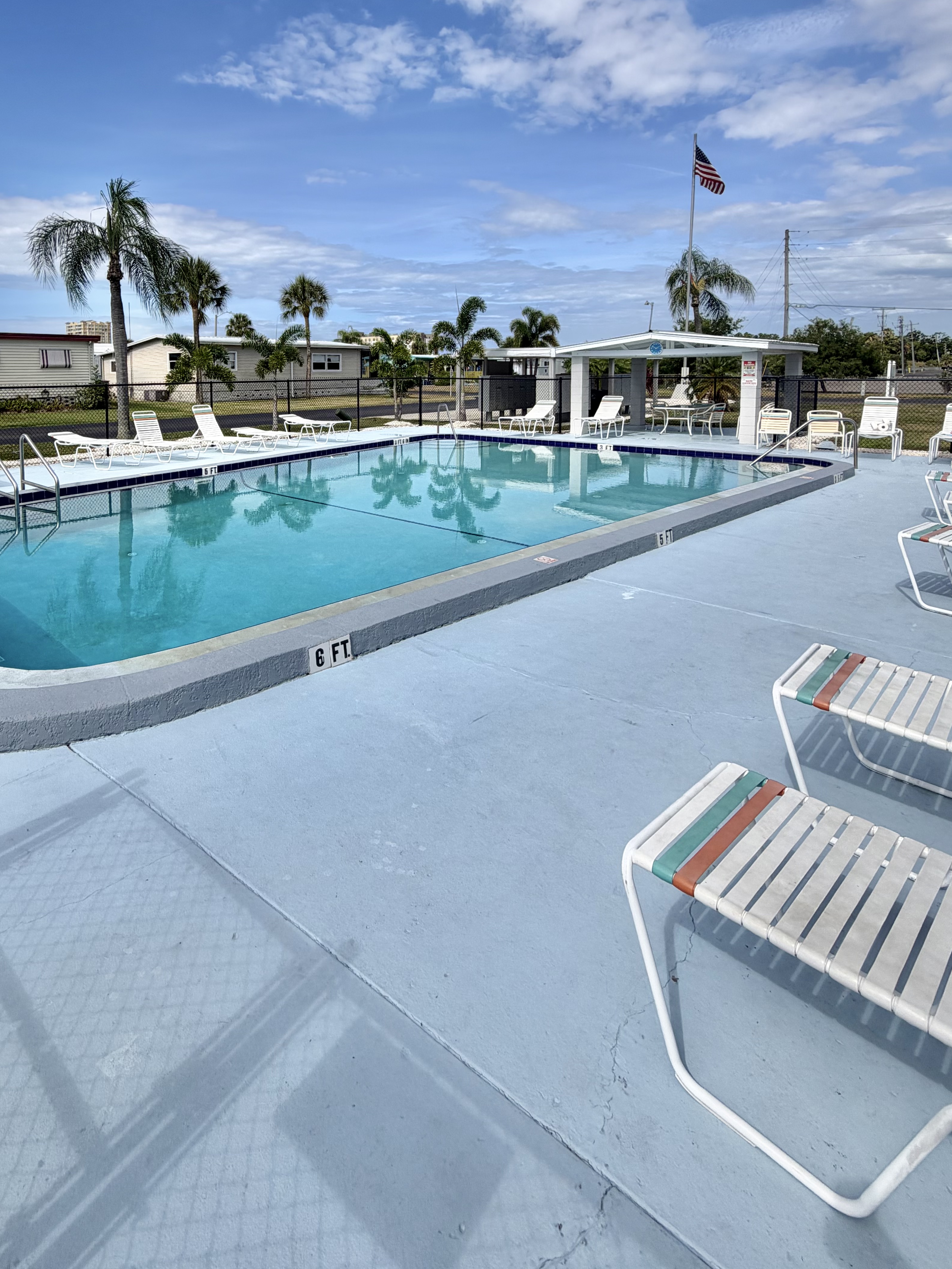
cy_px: 423
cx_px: 336
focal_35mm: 19
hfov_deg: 67.2
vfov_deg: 81.8
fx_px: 697
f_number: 2.2
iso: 20
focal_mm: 2.22
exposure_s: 1/1189
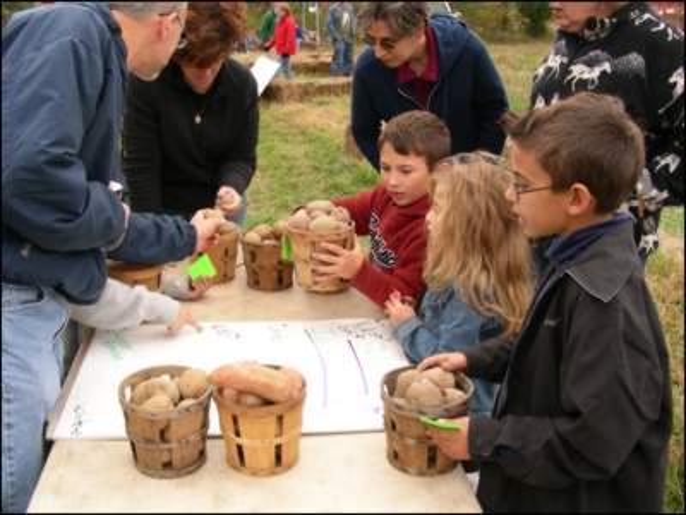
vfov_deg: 37.7
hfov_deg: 49.0
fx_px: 753
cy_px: 258
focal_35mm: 38
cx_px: 343
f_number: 4
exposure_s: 1/129
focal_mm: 6.3
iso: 50
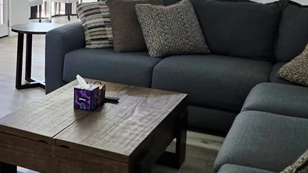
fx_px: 465
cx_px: 1
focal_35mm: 57
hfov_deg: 33.5
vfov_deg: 20.9
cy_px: 41
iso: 100
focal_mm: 5.4
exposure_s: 1/120
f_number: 1.8
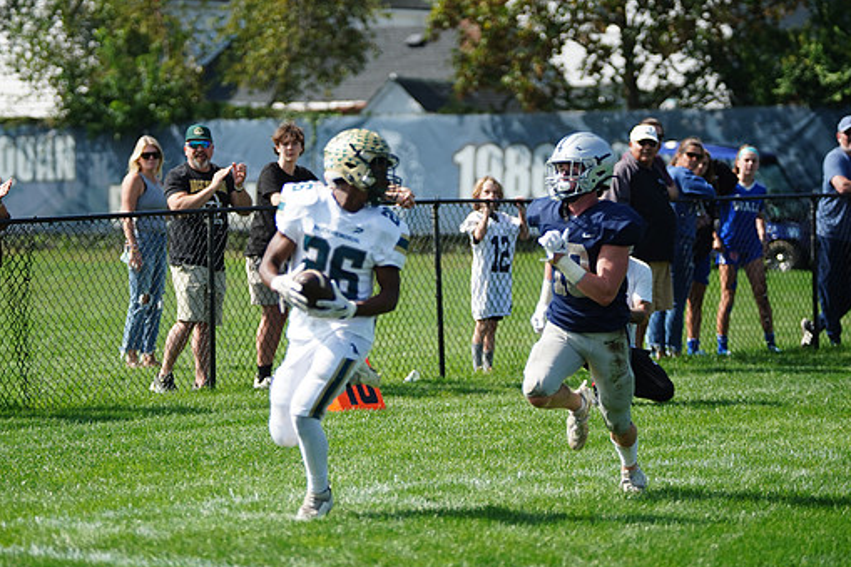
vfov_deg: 7.7
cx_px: 375
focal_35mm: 179
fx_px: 4230
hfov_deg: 11.5
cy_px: 258
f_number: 2.8
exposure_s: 1/4000
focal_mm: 157
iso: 400
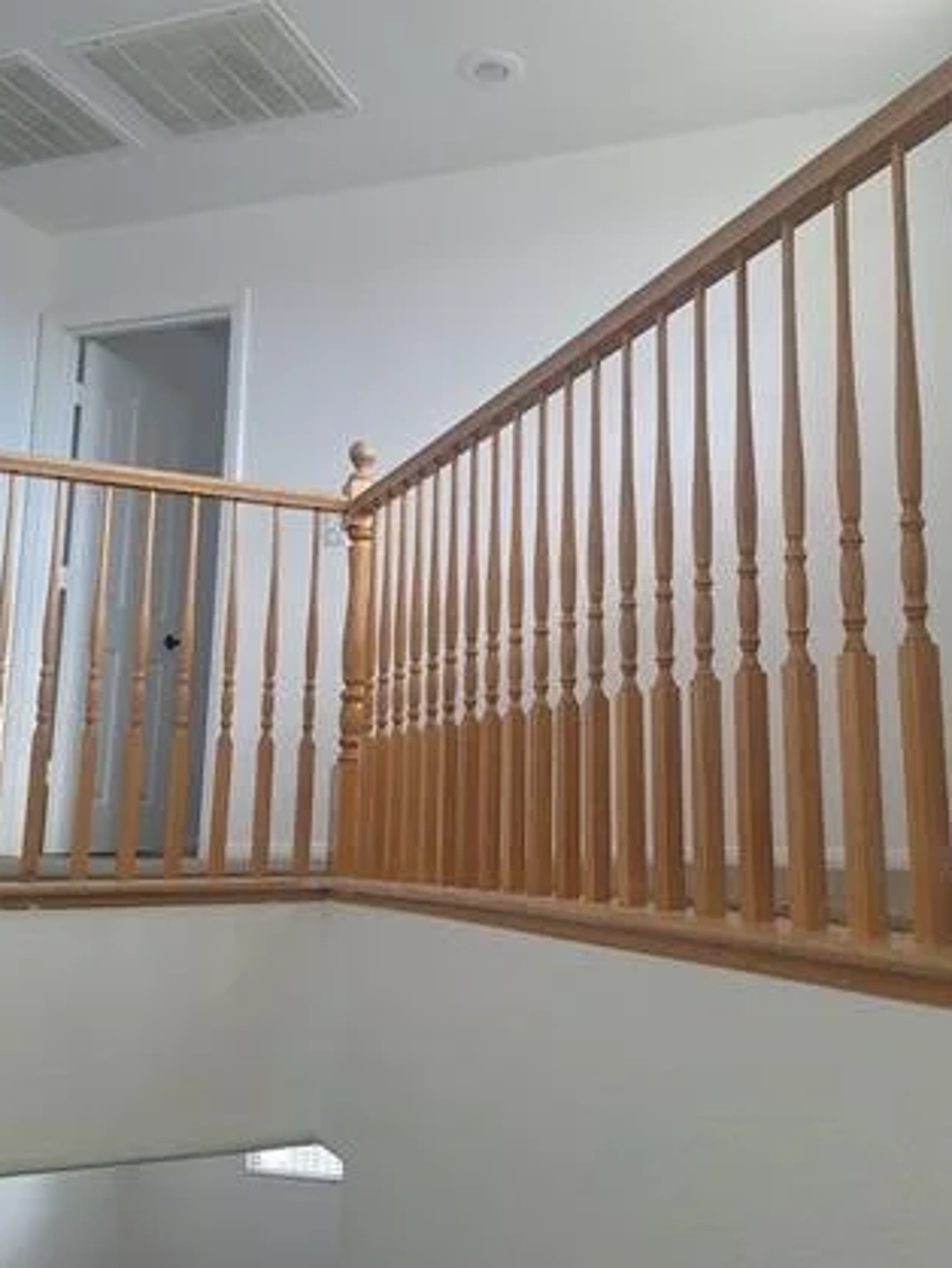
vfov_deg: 55.2
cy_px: 567
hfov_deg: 42.8
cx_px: 555
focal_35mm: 33
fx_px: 1209
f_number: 1.8
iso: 25
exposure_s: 1/40
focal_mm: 5.54
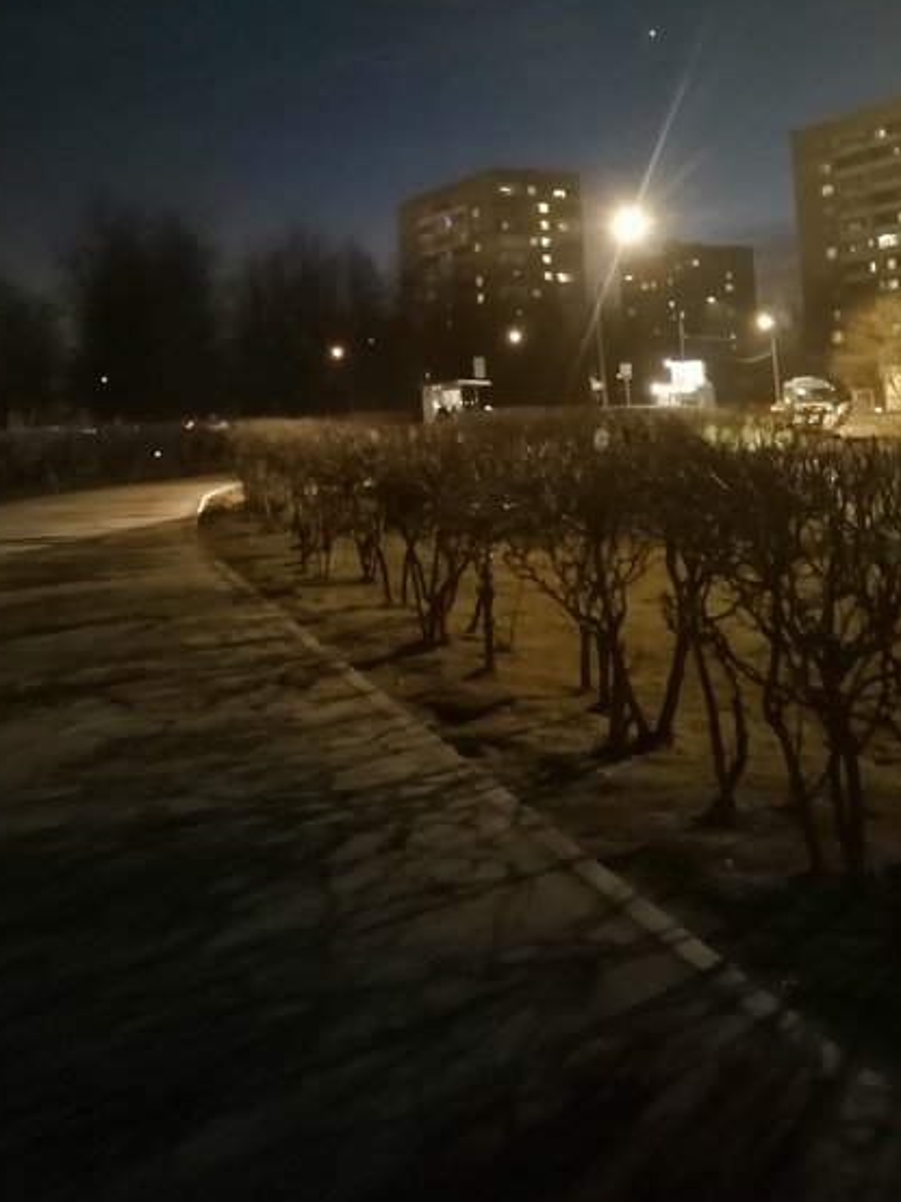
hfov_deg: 36.7
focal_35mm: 39
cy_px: 356
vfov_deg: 46.7
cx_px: 380
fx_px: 1355
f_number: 1.8
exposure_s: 1/12.5
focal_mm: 3.95
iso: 2000
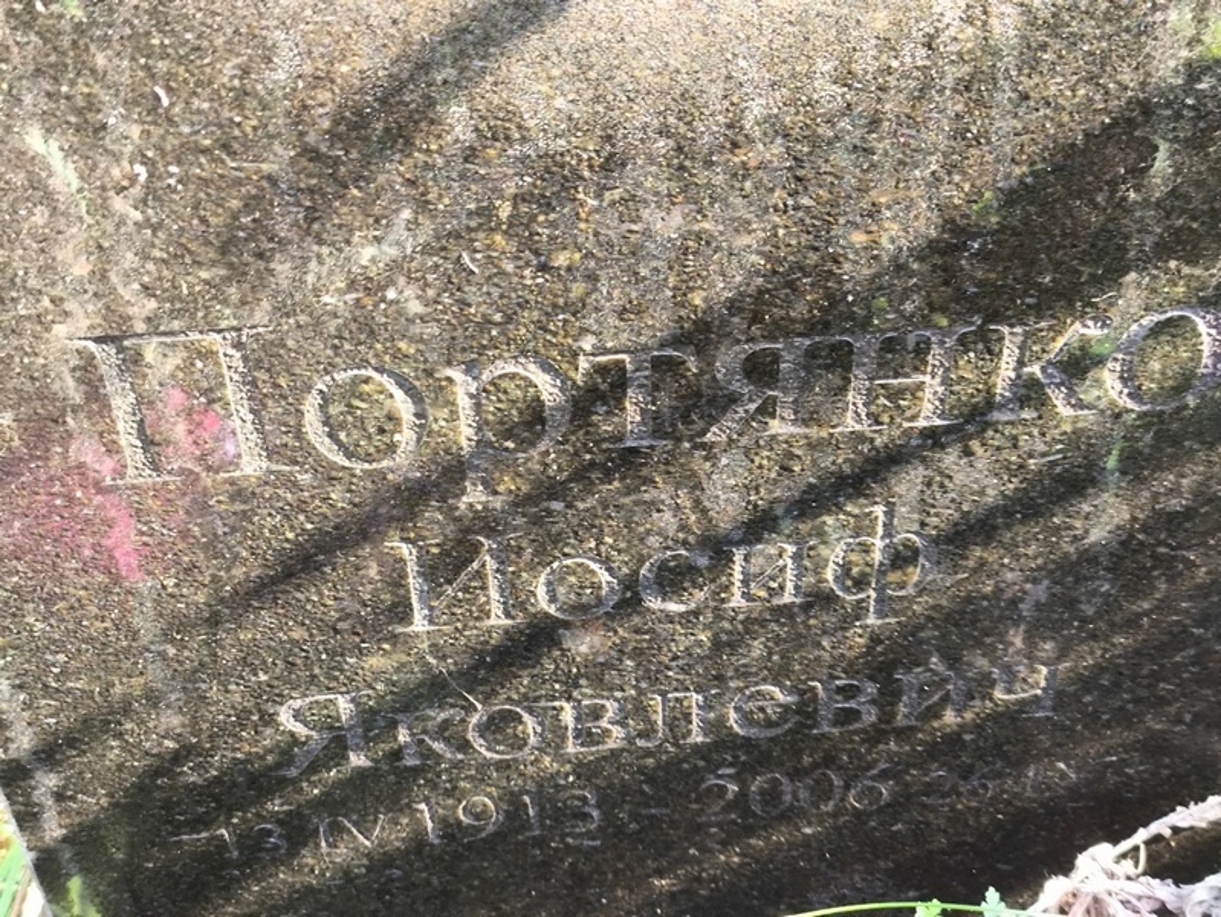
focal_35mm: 50
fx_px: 1764
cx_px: 610
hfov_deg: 38.2
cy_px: 458
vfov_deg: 29.1
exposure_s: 1/60
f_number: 1.7
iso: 200
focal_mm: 4.71
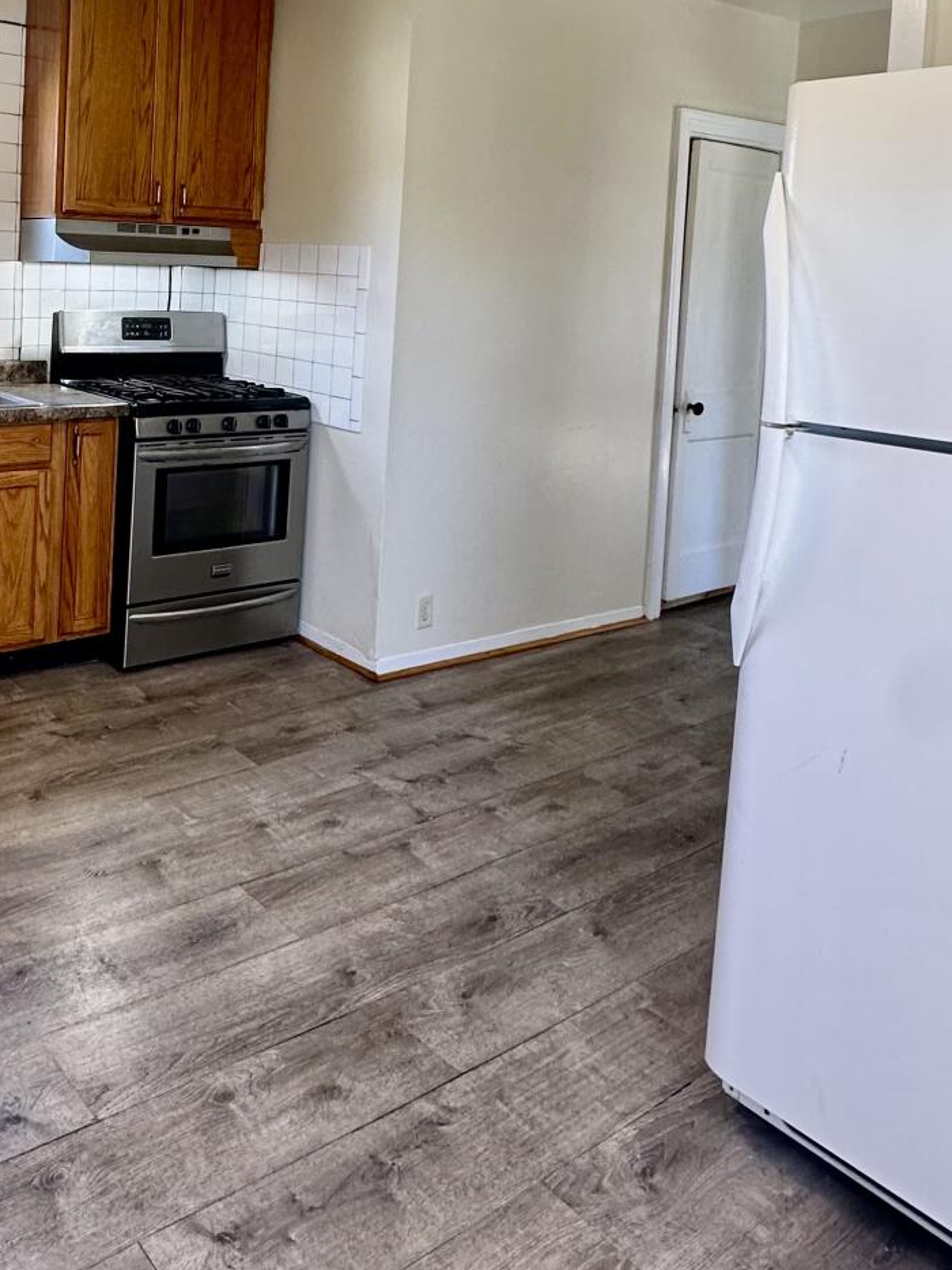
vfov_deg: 56.7
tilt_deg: -2.0
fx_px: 1100
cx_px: 166
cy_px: 304
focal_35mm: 30
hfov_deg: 44.1
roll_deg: -3.7
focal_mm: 2.22
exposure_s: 1/120
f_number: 2.2
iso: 200
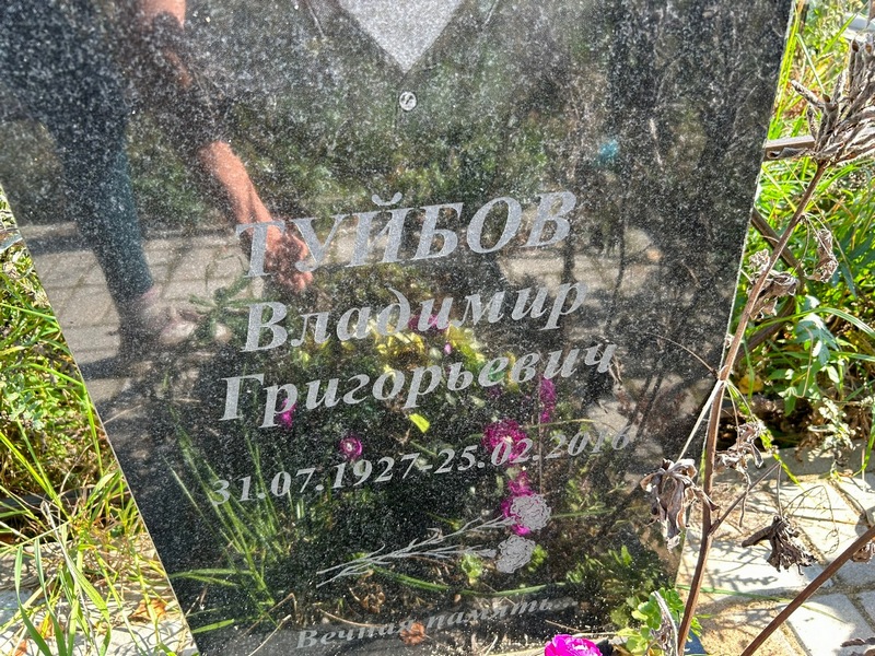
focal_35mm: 26
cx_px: 438
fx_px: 657
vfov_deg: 53.1
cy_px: 328
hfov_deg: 67.3
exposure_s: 1/222
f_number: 1.5
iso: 50
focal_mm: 5.7
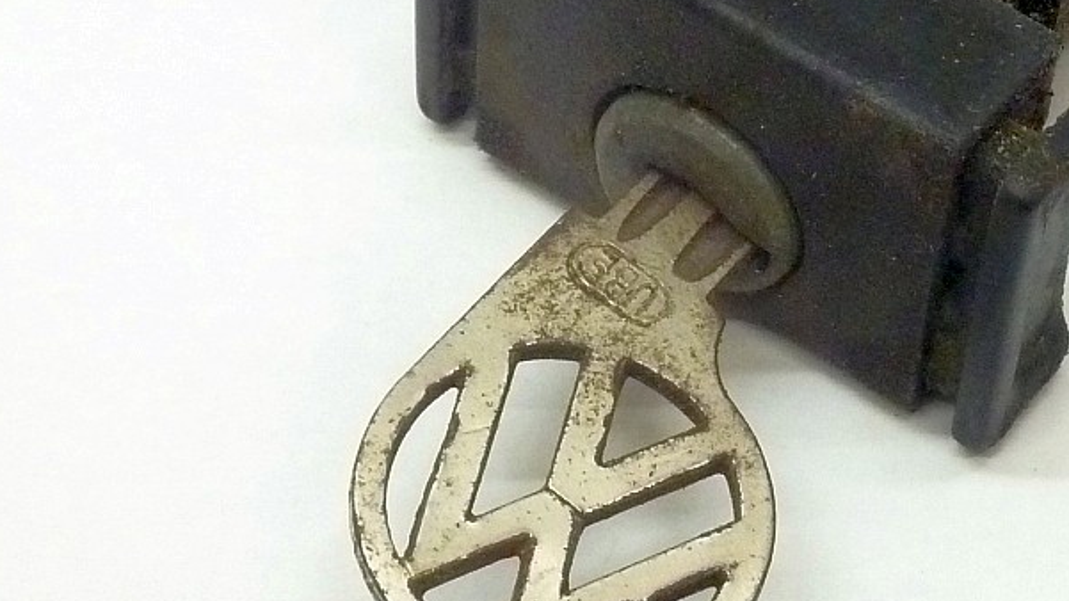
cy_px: 155
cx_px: 776
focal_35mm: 88
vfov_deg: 13.7
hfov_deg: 24.0
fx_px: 2494
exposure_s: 1/30
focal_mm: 8.5
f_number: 3.8
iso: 400
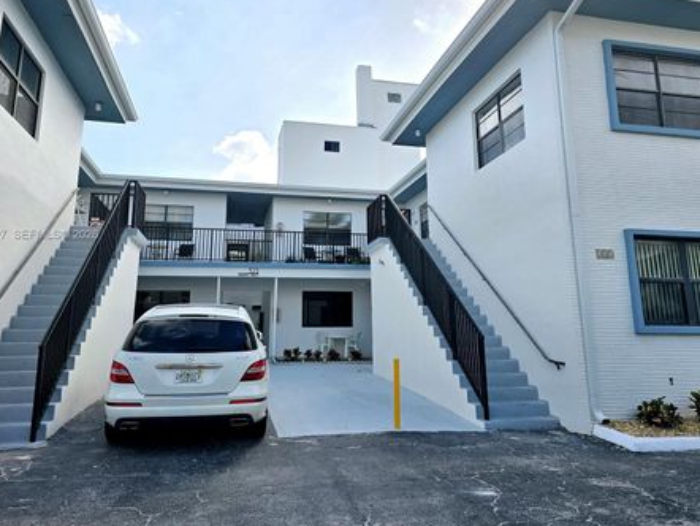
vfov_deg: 53.0
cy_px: 235
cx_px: 340
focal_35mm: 26
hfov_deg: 67.3
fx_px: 526
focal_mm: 6.3
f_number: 1.7
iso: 12
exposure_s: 1/1429
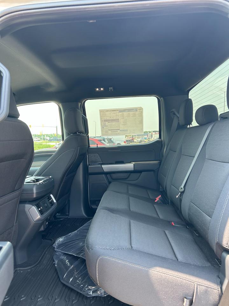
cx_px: 114
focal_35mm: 26
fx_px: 229
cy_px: 153
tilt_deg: -4.0
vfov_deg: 67.3
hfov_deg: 53.1
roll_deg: +0.7
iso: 50
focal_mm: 5.7
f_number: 1.5
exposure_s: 1/161
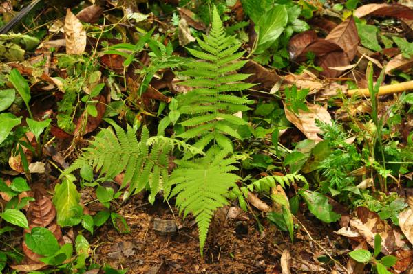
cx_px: 206
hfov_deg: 22.6
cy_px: 137
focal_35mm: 90
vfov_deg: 15.2
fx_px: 1032
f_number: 7.1
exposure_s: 1/80
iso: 250
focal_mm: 60
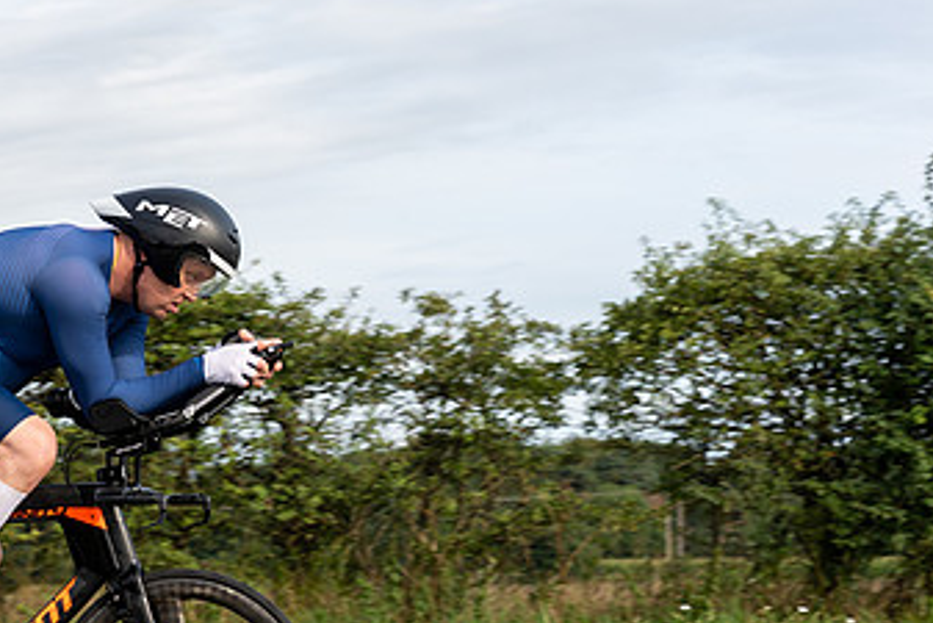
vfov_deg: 12.1
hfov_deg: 17.9
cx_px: 155
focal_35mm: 113
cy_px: 403
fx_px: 2930
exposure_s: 1/640
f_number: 5
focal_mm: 62
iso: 160
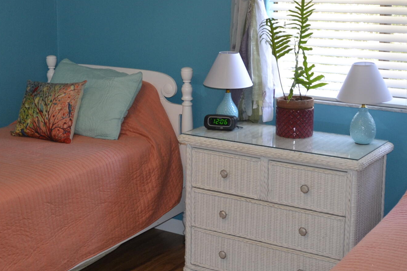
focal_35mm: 61
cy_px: 62
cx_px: 162
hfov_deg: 32.8
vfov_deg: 22.0
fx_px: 690
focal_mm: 18
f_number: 3.5
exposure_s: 1/60
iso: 560
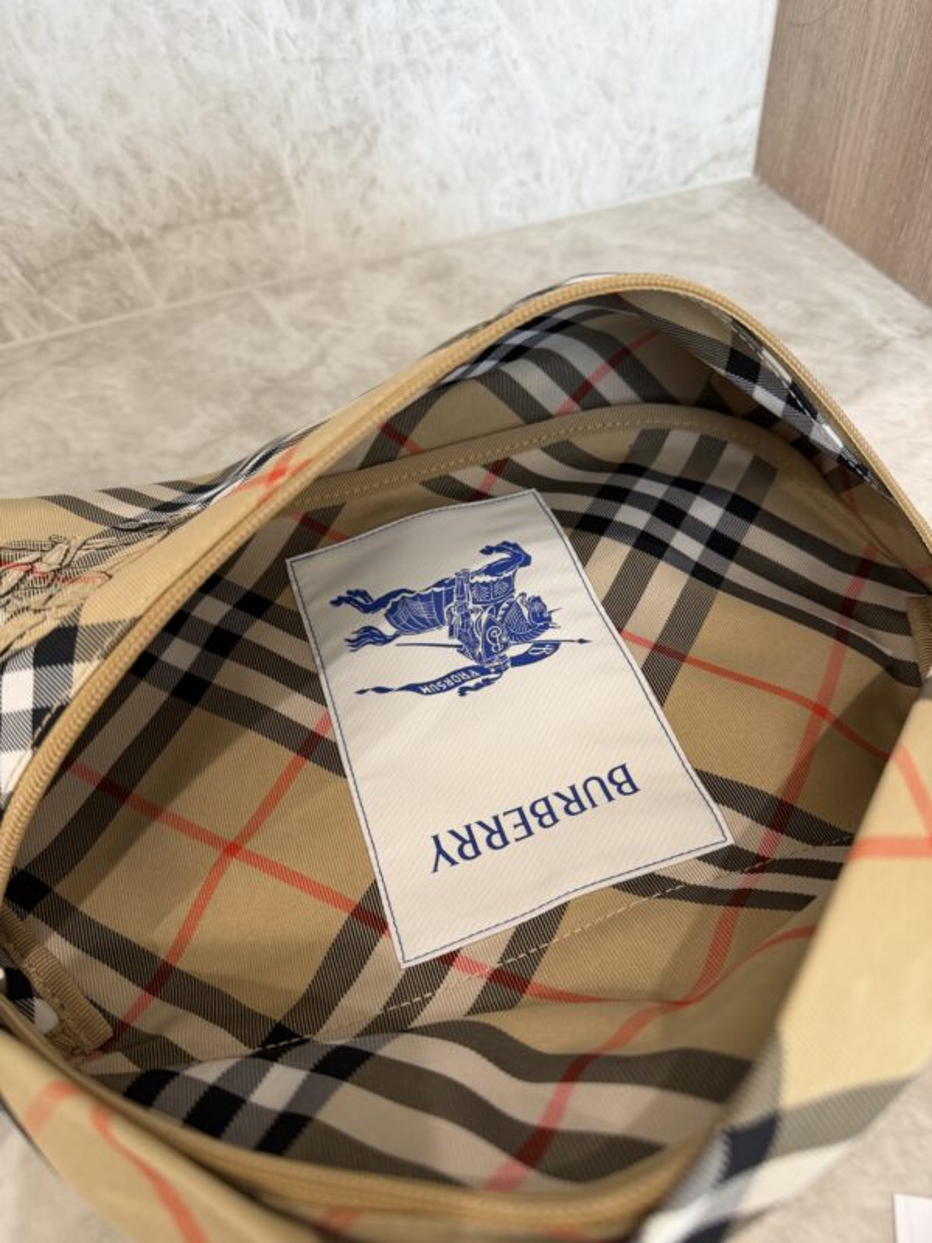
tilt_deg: -49.3
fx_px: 862
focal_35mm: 24
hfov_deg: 56.8
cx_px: 466
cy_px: 622
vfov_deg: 71.6
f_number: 1.78
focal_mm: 6.76
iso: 125
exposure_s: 1/60
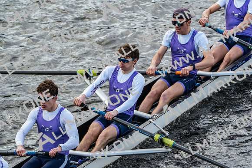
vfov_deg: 2.9
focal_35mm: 470
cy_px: 84
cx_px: 126
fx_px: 3291
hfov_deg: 4.4
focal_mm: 470
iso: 800
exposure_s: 1/1250
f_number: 6.3
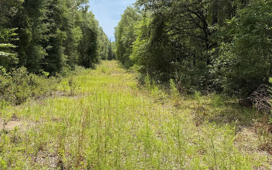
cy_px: 65
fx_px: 267
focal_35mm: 36
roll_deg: +0.1
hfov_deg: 53.6
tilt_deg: -1.6
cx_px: 108
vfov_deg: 35.2
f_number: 1.78
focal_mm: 6.76
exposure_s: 1/2370
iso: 80
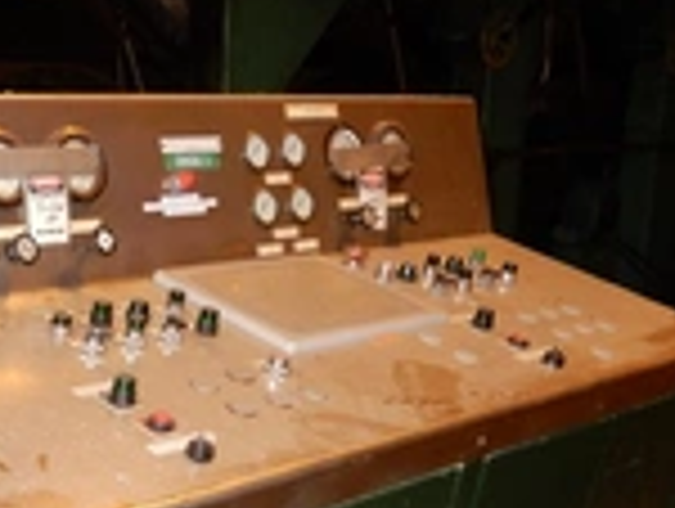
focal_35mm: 64
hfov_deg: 29.7
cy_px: 468
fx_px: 1250
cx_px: 171
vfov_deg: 22.4
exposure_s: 1/30
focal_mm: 4.3
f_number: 3.4
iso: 450
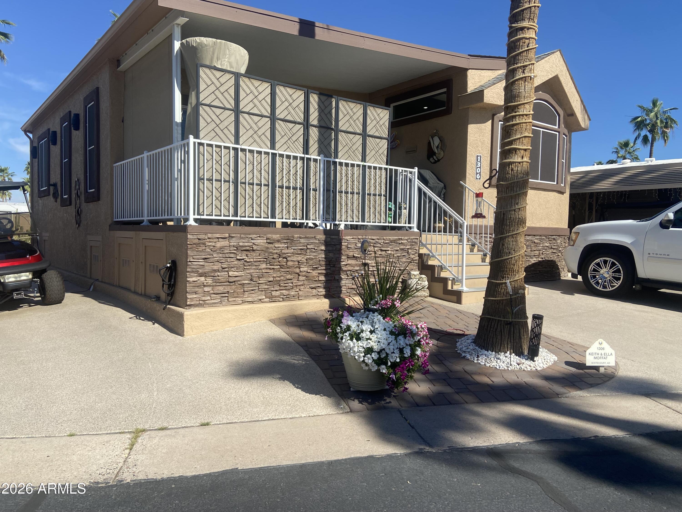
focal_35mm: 26
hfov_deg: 67.3
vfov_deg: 53.1
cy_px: 256
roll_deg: -1.0
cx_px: 341
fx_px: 512
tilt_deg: -3.6
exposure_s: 1/3497
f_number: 1.8
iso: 32
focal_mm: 4.25
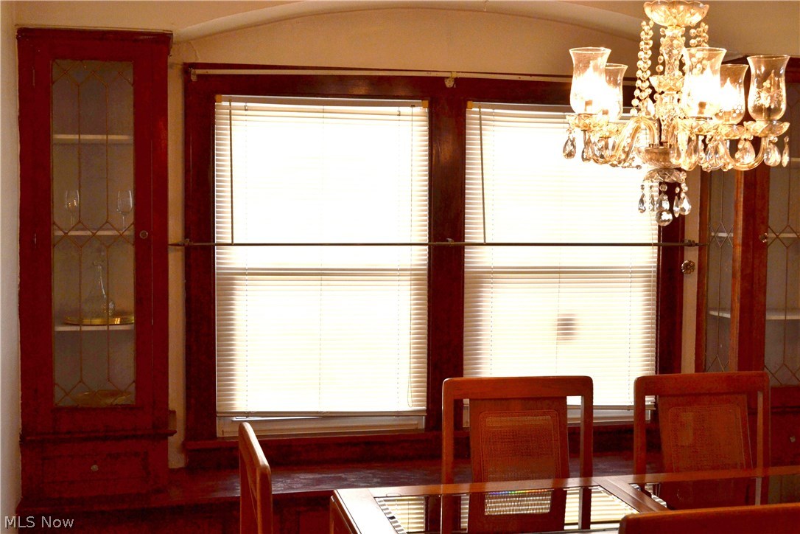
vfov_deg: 29.9
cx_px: 400
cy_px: 267
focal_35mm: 45
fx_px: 1000
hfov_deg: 43.6
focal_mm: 30
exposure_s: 1/80
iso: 400
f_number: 9
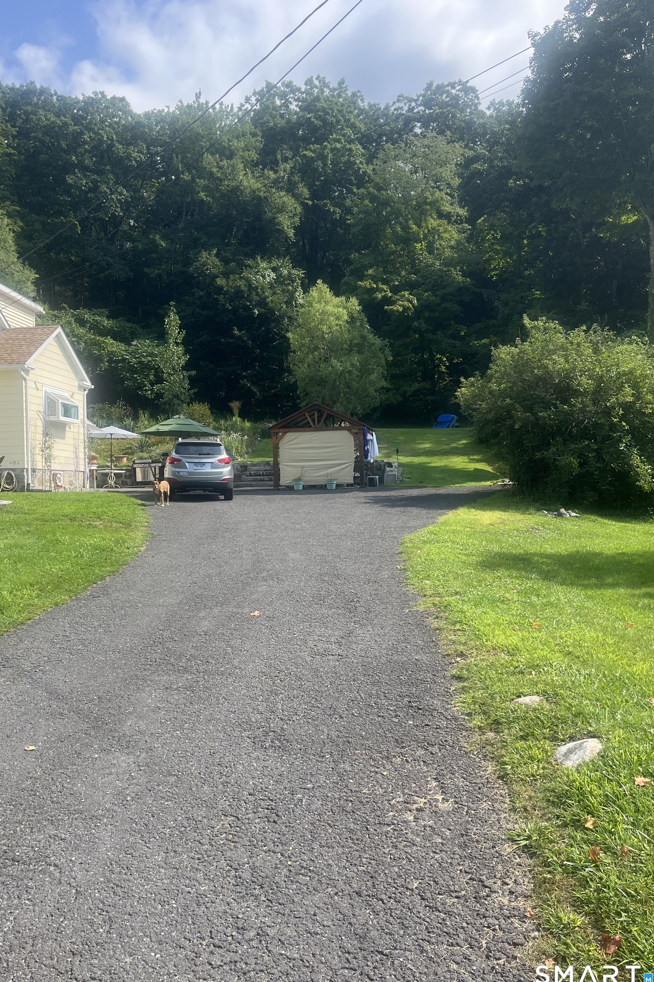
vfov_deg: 65.5
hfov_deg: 46.4
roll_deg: +3.7
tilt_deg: +2.6
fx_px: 763
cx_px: 308
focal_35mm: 28
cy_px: 486
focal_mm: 5.1
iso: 50
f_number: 1.6
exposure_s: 1/1018
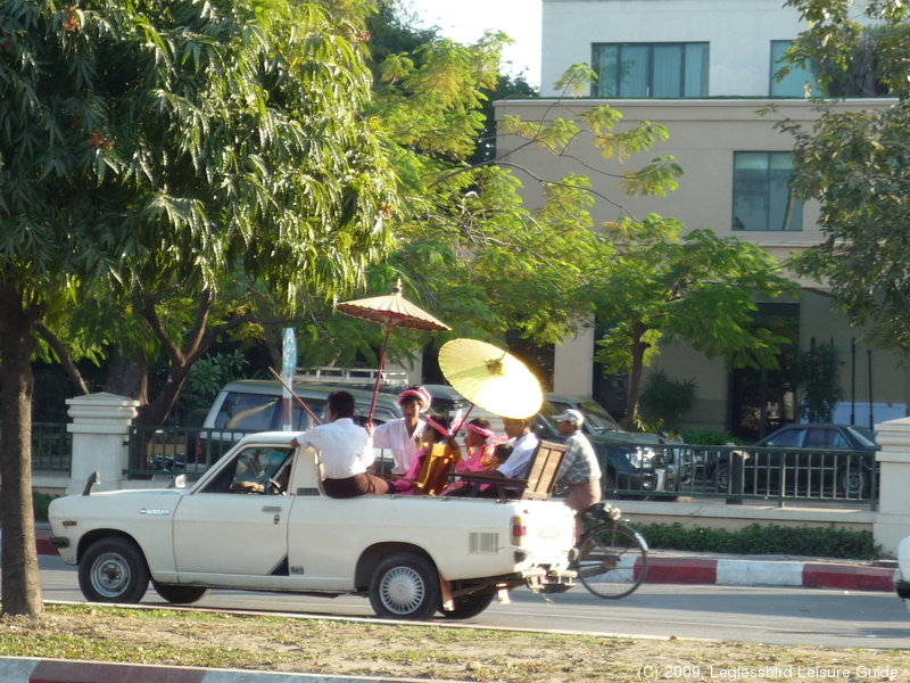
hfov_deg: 18.2
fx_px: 2839
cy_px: 342
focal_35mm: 108
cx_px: 455
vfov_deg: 13.7
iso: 100
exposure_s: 1/125
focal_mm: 13.2
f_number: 4.9
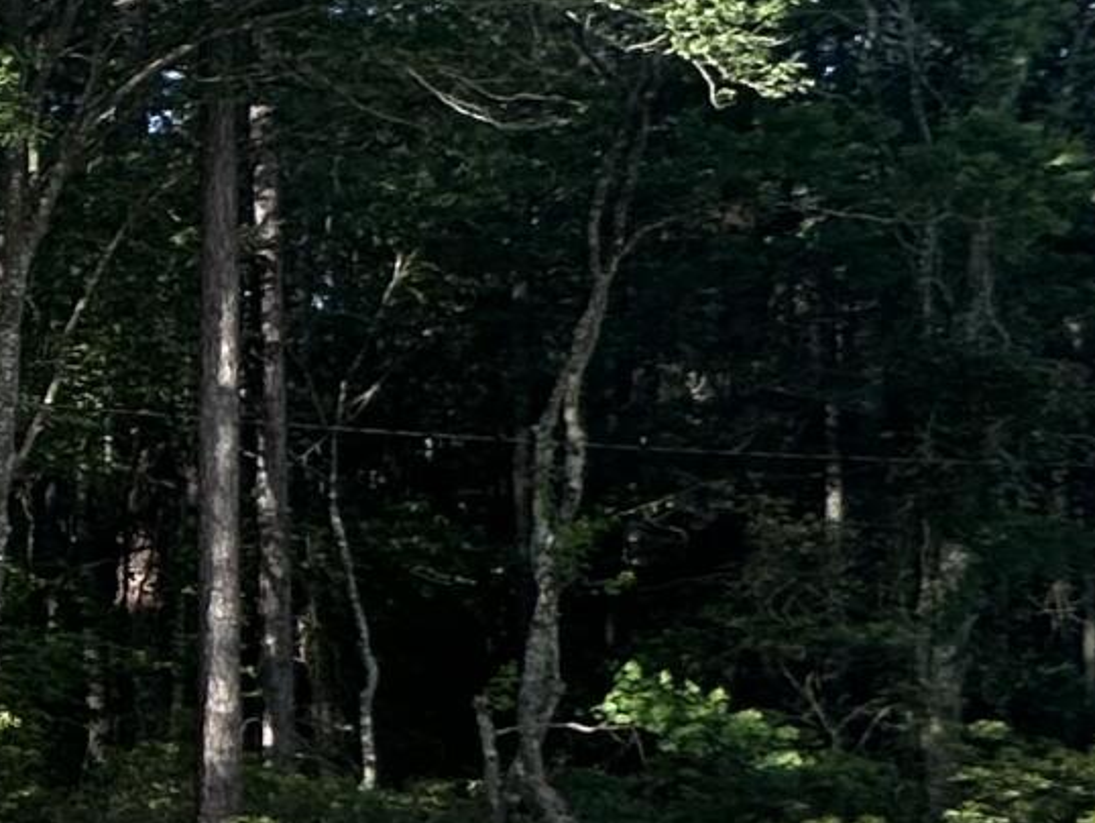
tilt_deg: +3.8
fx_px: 2468
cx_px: -1879
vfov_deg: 18.8
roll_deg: -1.8
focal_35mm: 78
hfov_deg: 13.0
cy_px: 591
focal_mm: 2.22
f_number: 2.2
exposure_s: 1/322
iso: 40
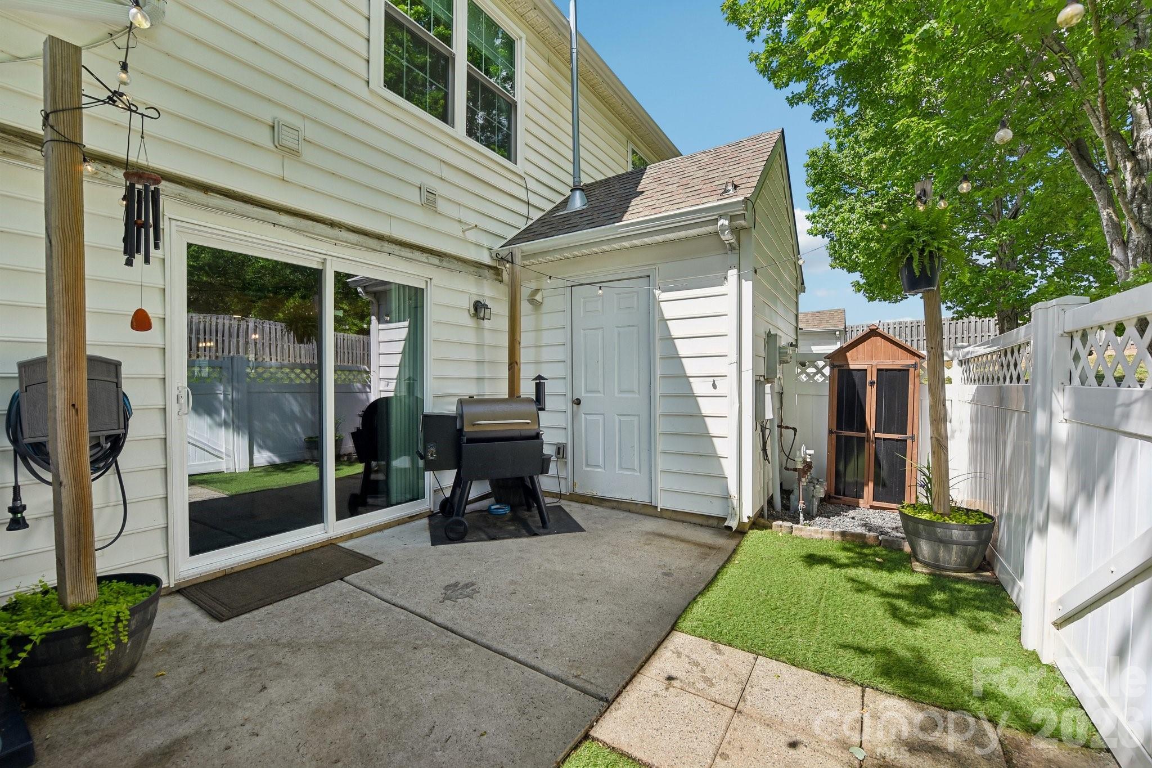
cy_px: 384
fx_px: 448
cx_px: 576
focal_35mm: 14
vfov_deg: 81.2
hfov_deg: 104.3
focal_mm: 14
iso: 200
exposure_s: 1/250
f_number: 8
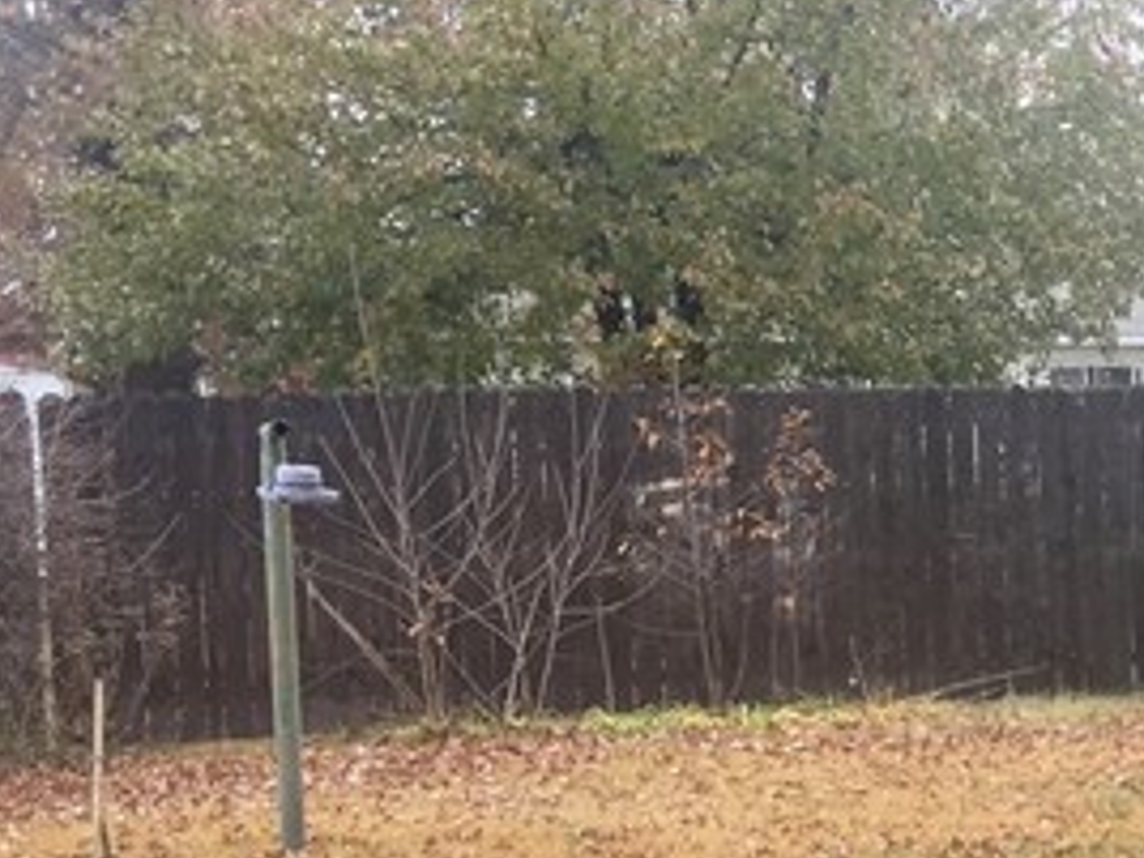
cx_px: 1929
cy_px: 824
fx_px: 3668
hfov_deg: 15.7
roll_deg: -0.3
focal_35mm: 111
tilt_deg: -4.5
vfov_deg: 13.2
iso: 25
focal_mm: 4.15
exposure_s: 1/30
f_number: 2.2
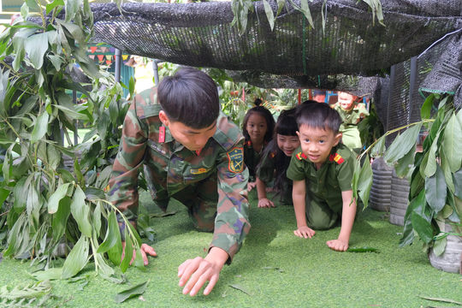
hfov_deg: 61.9
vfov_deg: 43.6
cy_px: 154
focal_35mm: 30
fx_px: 385
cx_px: 231
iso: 400
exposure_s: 1/100
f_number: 4
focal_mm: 20.2
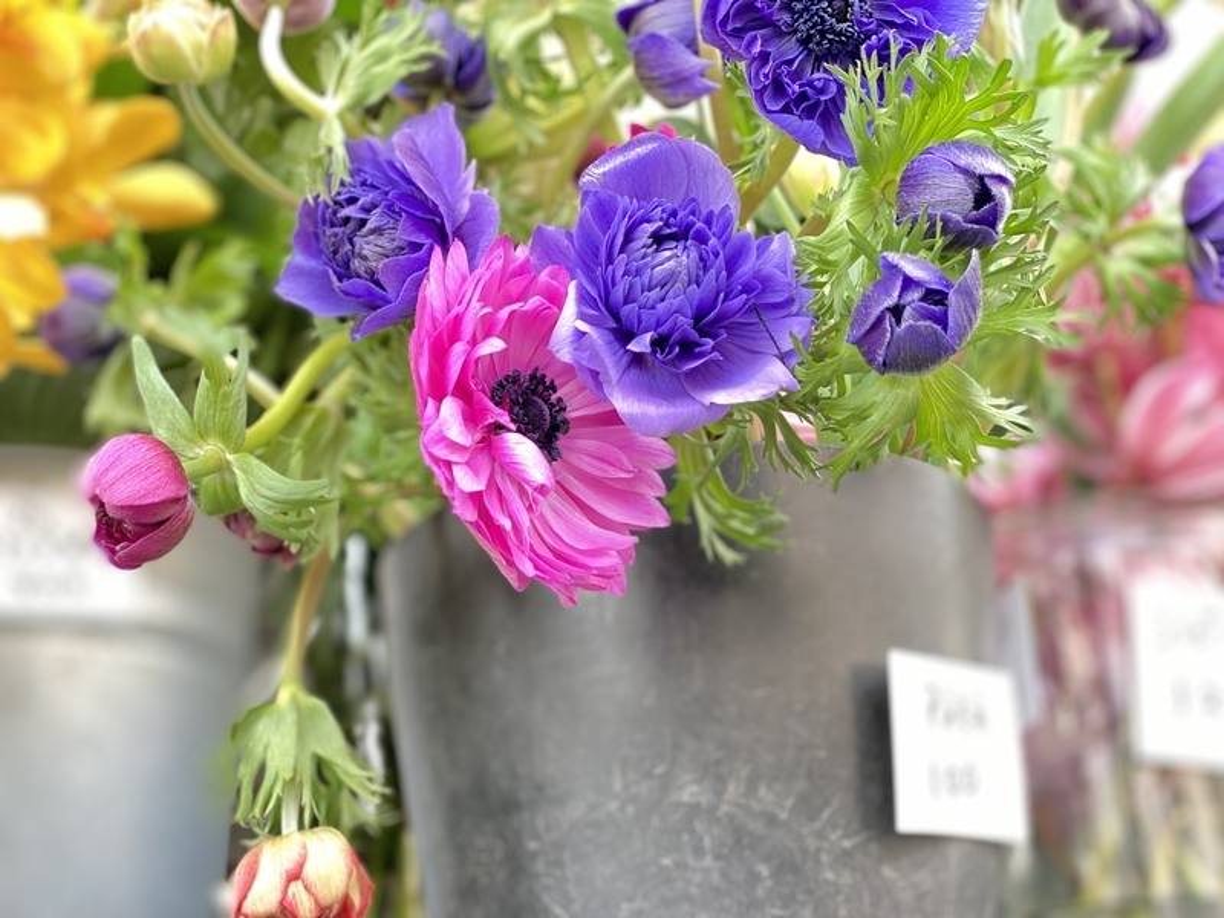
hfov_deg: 36.8
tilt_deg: +24.3
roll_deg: +3.3
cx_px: 612
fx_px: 1839
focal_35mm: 52
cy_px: 459
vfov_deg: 28.0
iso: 160
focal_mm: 6
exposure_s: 1/50
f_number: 2
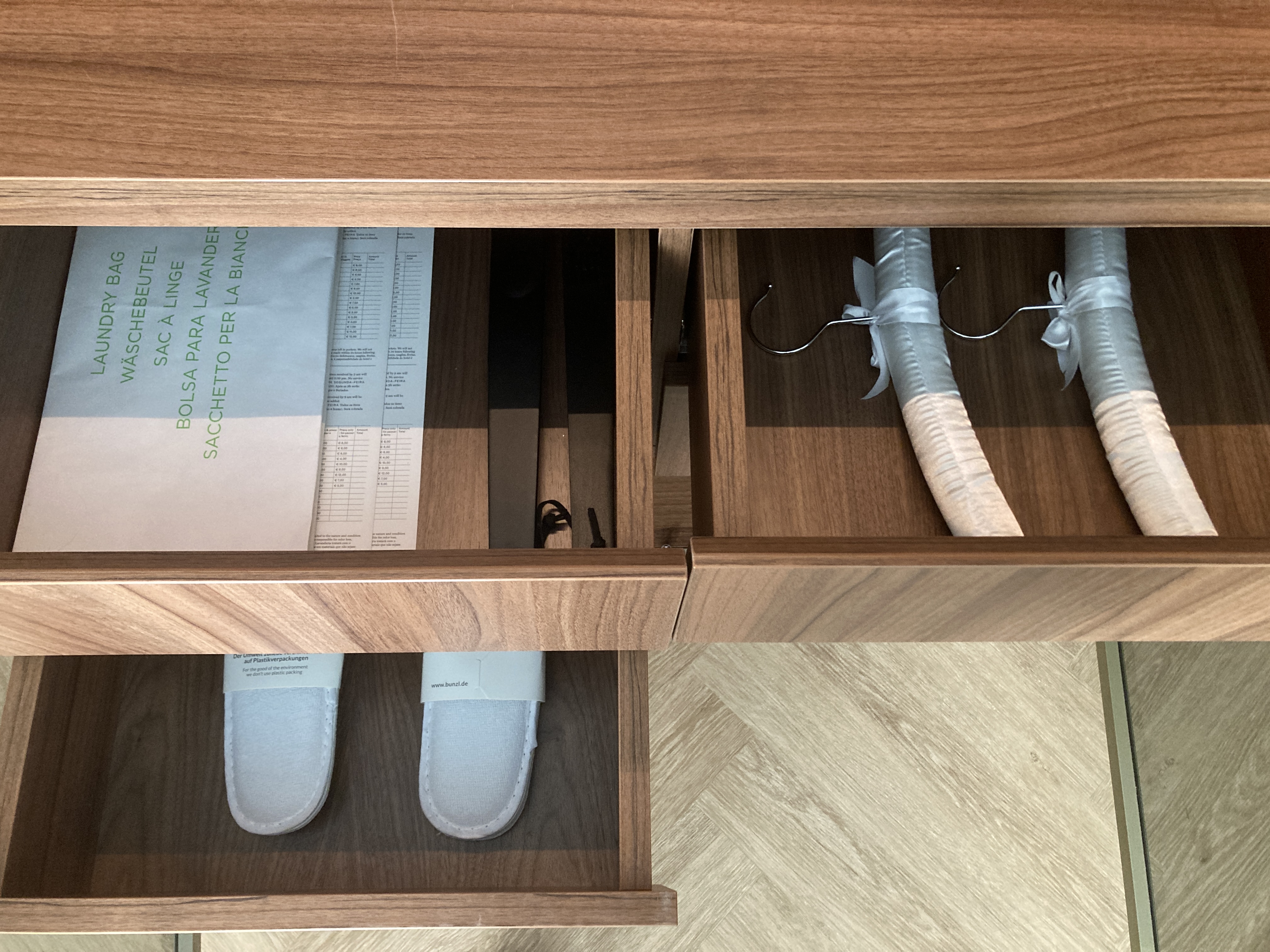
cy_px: 476
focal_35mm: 28
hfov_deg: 63.4
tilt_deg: -68.7
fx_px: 1027
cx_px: 635
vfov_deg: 49.7
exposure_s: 1/34
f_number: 1.8
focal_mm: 3.99
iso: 400
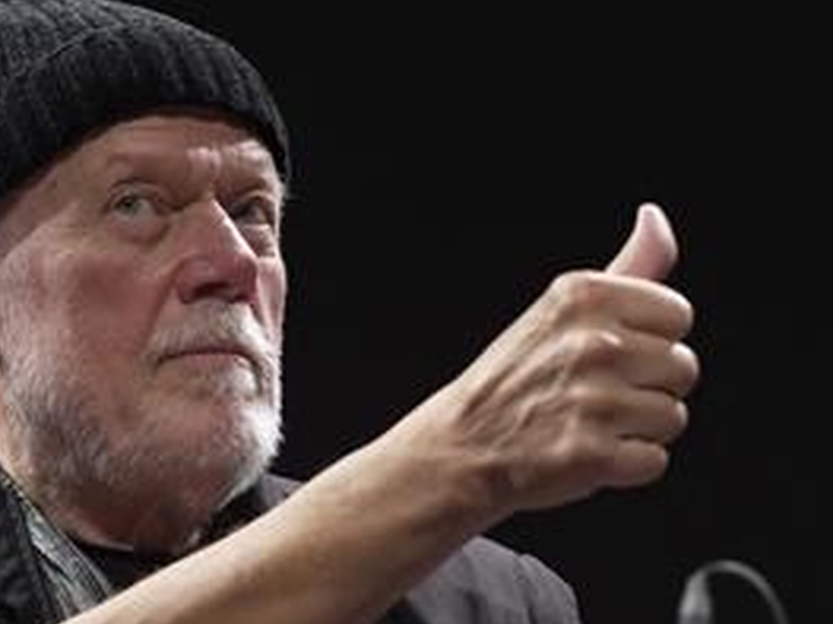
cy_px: 635
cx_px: 377
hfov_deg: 6.8
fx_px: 7023
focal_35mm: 292
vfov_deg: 5.1
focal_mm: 123
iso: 4000
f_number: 4.5
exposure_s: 1/500
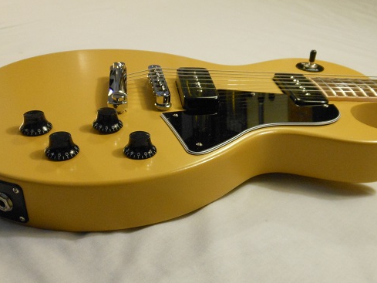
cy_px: 168
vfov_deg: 35.0
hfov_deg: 45.8
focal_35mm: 41
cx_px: 188
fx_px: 447
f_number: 3.3
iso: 400
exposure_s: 1/30
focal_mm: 5.2
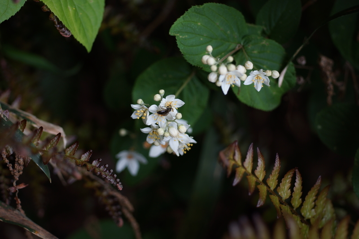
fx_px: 748
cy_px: 120
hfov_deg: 27.0
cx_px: 180
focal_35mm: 75
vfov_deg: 18.2
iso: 100
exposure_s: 1/160
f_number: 2.8
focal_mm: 50
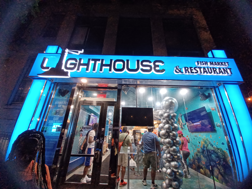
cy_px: 94
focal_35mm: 13
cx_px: 126
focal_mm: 1.42
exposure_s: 1/40
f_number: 2.2
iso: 160
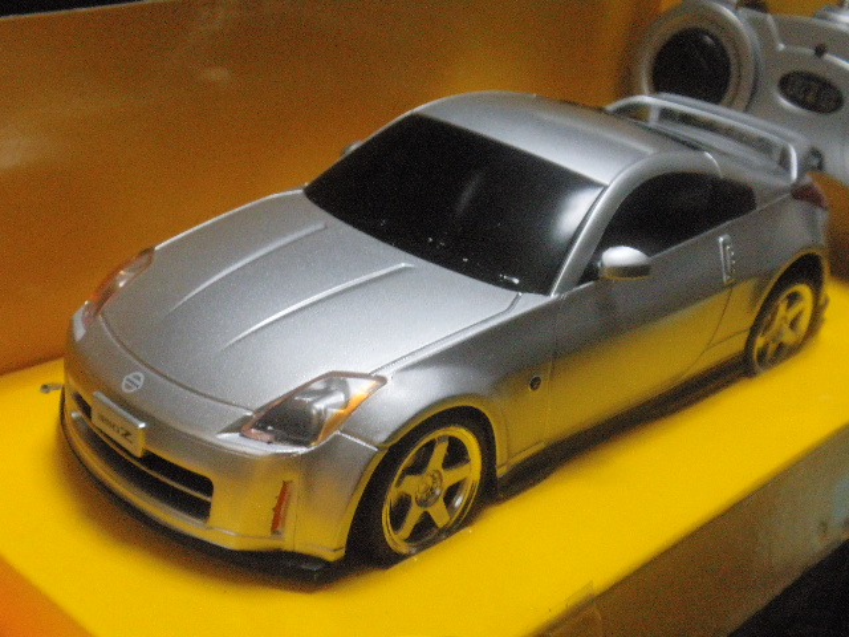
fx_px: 1275
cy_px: 318
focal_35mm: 52
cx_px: 424
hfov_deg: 36.8
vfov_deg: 28.0
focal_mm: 9.1
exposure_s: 1/50
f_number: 4.3
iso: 200
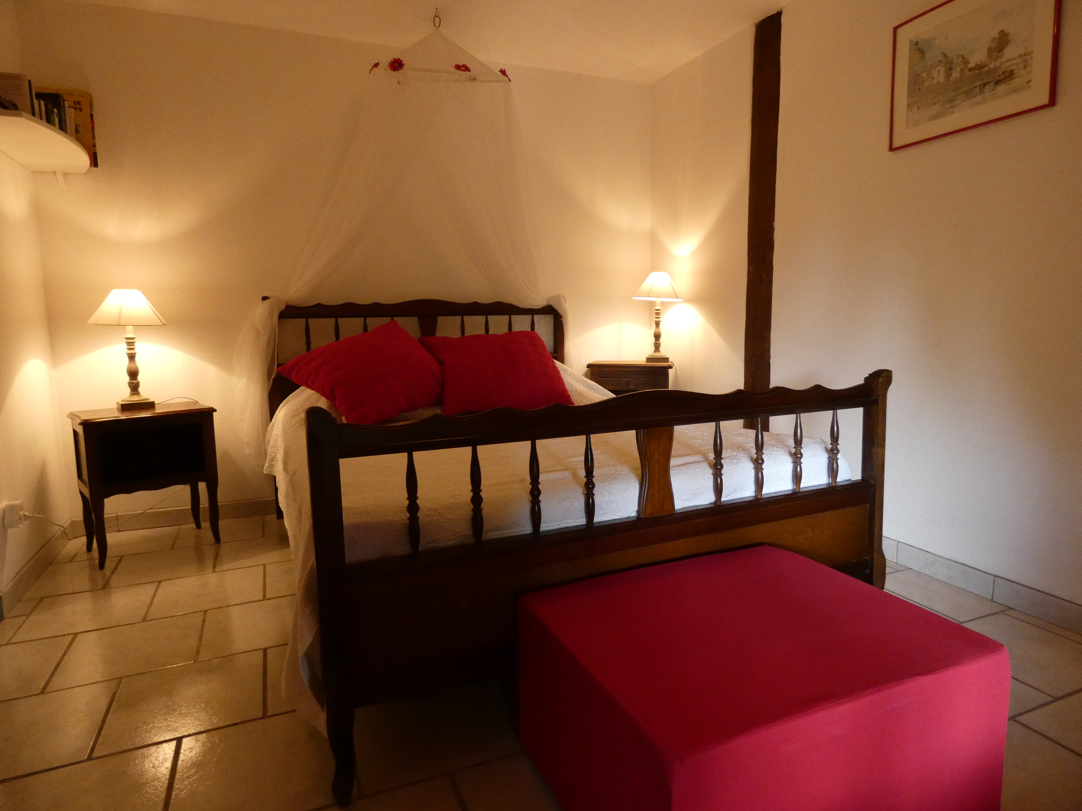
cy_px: 406
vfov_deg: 66.0
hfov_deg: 81.7
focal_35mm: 20
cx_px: 541
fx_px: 625
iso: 500
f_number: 2.8
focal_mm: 3.6
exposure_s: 1/60
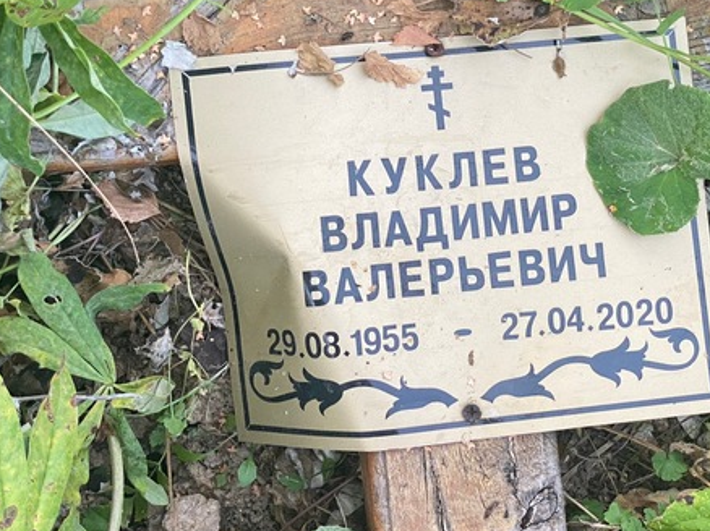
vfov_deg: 15.5
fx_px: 1947
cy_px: 180
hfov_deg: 20.6
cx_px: 478
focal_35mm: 95
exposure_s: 1/122
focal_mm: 6
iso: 80
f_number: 2
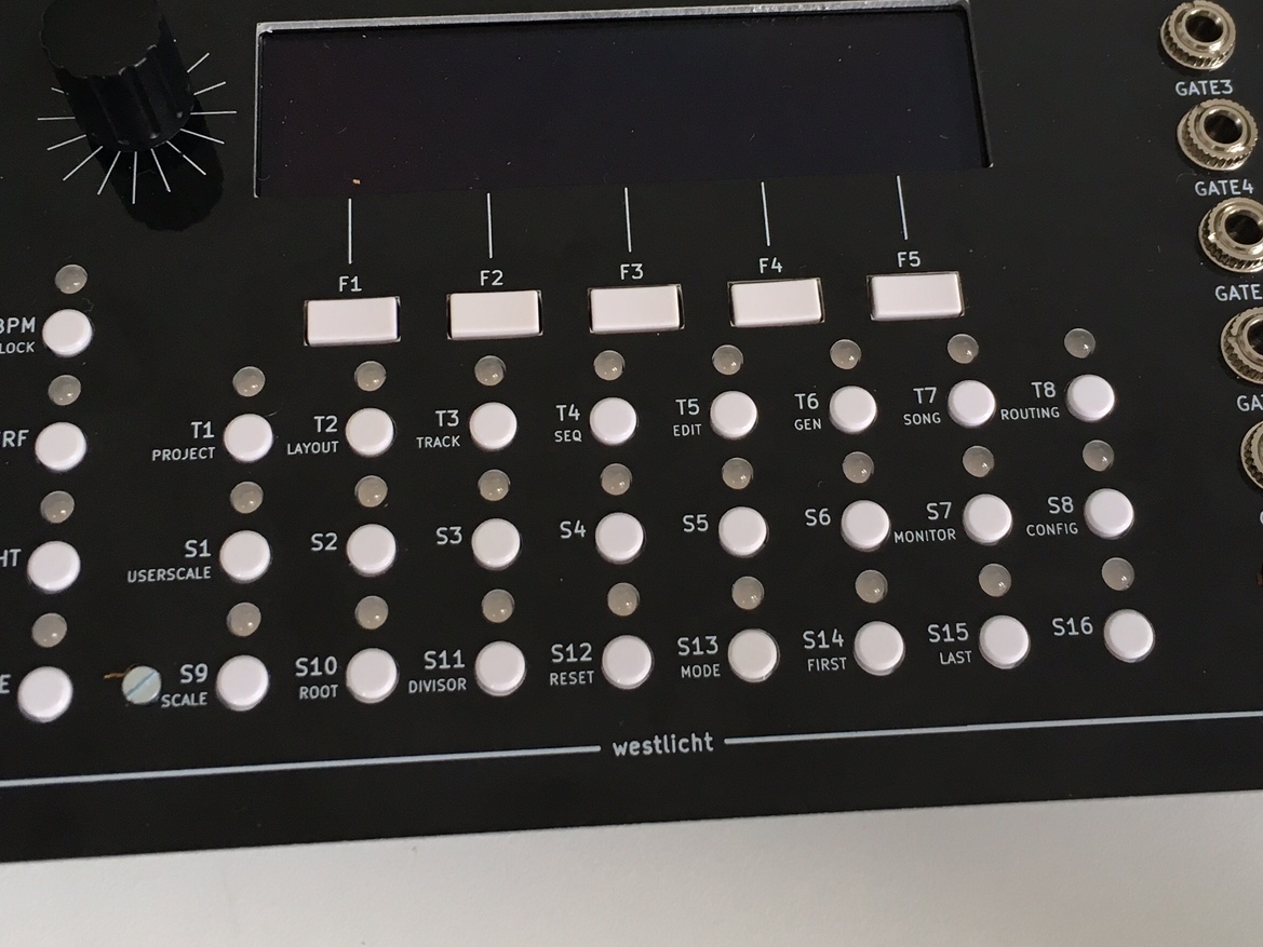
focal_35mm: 50
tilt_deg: -67.7
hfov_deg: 38.2
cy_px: 300
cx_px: 626
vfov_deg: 28.9
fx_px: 1824
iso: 40
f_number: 2.2
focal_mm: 4.15
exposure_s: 1/33
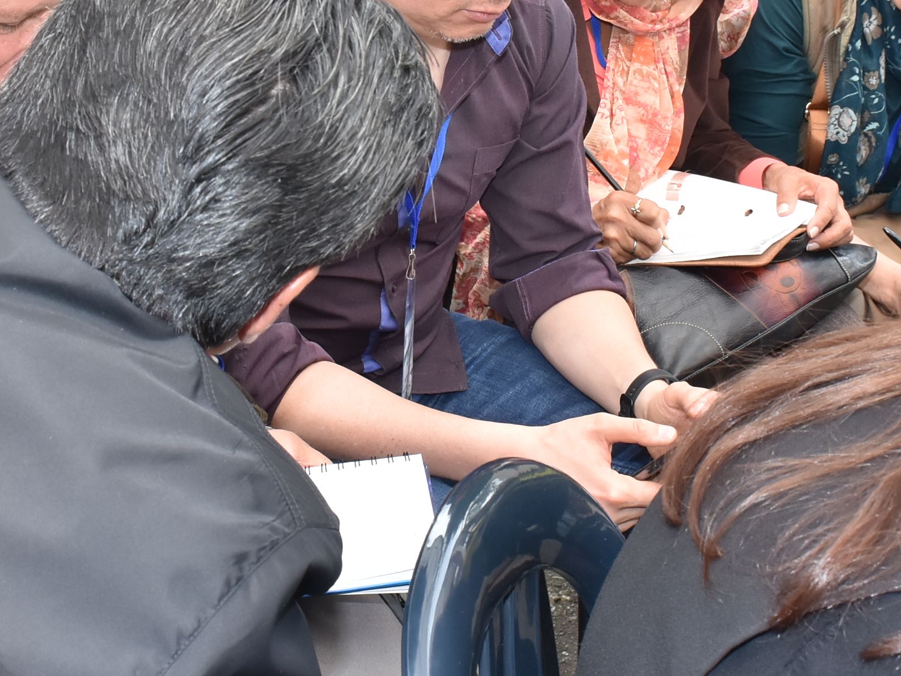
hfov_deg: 24.4
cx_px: 441
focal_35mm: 80
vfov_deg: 18.3
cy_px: 153
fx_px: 2082
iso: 360
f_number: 7.1
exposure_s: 1/160
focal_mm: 20
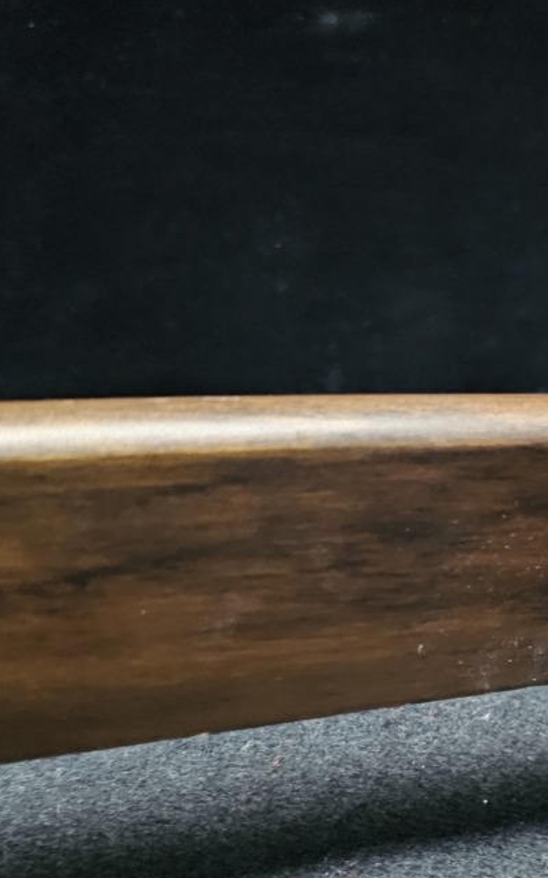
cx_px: 465
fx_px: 1196
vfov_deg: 39.1
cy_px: 668
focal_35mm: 50
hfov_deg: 25.2
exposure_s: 1/18
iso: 1600
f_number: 1.7
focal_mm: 6.3
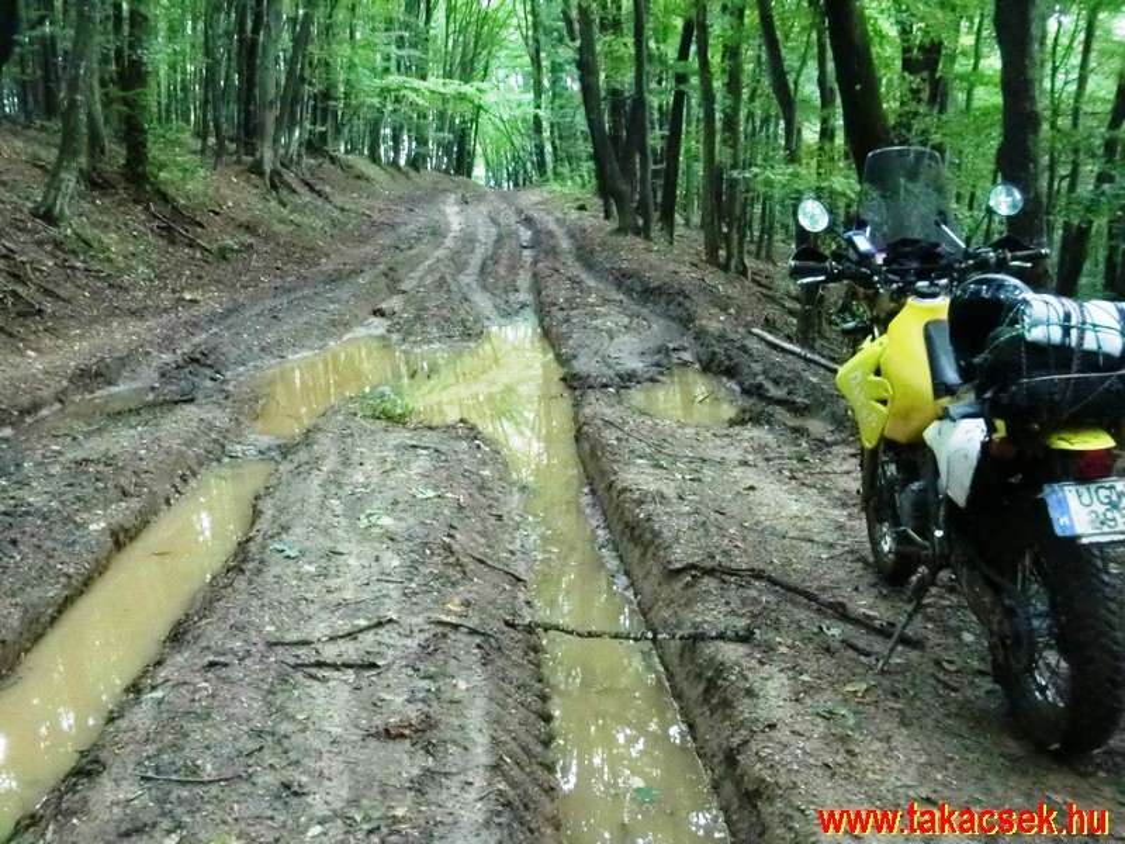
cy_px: 422
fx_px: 1235
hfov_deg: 49.0
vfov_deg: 37.7
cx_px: 562
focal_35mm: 38
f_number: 3.9
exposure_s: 1/60
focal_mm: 6.66
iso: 1250
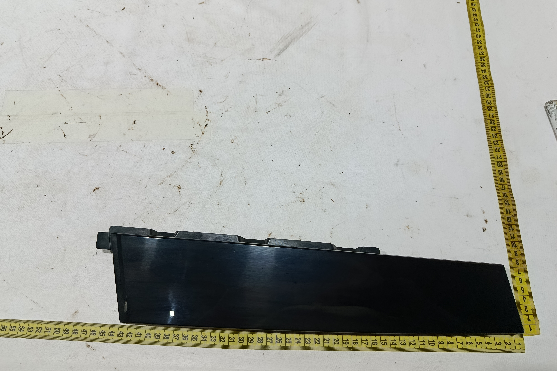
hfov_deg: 71.5
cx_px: 279
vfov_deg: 51.3
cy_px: 182
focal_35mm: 25
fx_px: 387
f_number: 1.7
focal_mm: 5.24
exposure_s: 1/120
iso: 153
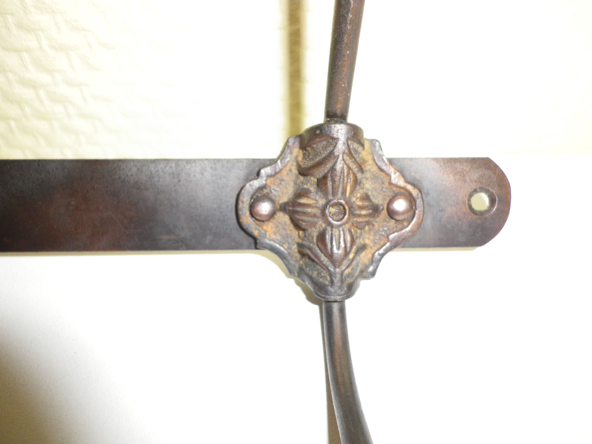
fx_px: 479
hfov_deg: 63.4
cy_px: 222
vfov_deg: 49.7
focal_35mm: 28
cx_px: 296
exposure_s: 1/60
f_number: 2.6
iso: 160
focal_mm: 4.9
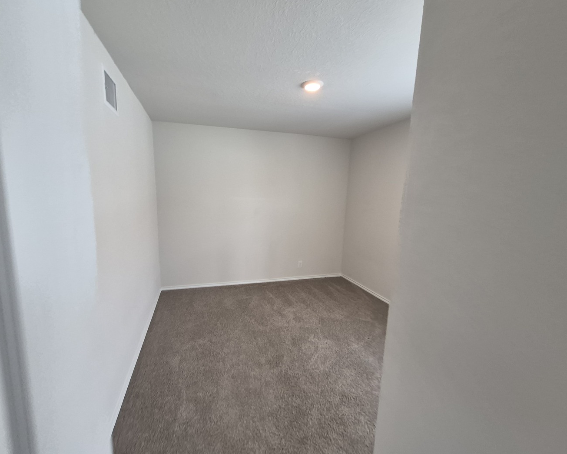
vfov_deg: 88.0
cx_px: 265
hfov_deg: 100.6
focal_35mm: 14
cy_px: 232
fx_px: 235
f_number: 2.2
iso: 125
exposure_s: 1/60
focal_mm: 1.74
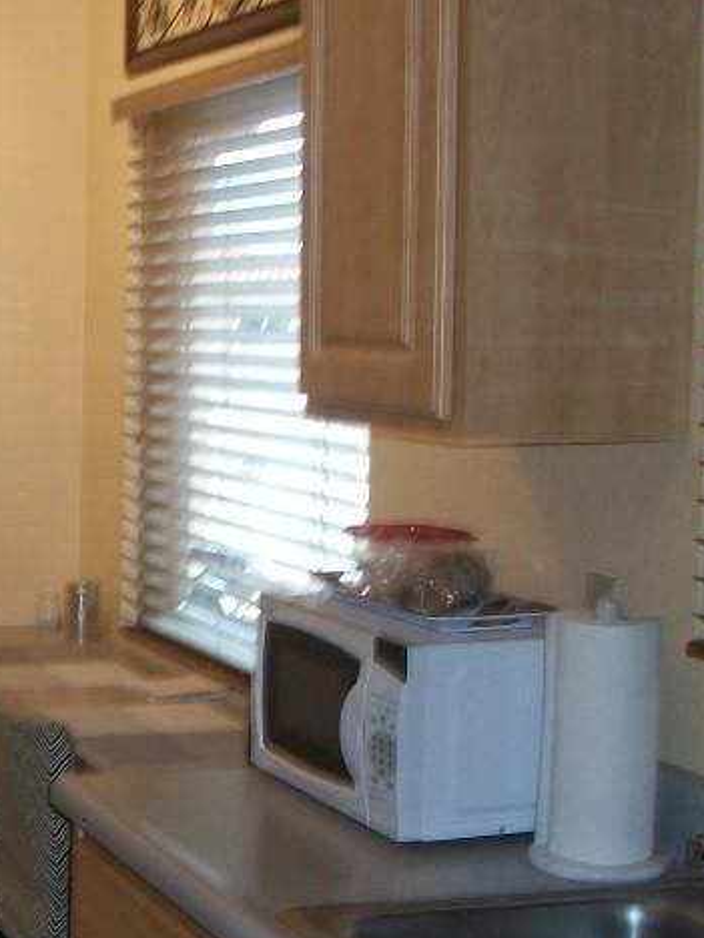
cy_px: 511
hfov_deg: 20.0
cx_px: -78
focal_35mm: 70
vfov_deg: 27.8
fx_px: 1898
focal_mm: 5.7
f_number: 2.9
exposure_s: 1/30
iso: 80
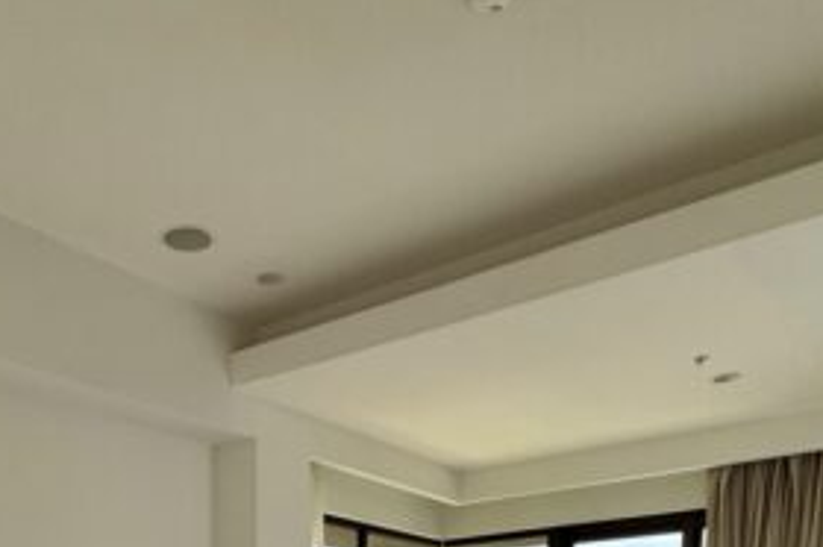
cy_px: 841
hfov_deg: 47.3
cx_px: 244
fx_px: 913
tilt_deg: -11.1
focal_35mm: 40
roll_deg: +0.8
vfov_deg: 24.8
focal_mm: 2.22
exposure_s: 1/230
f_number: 2.2
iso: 40
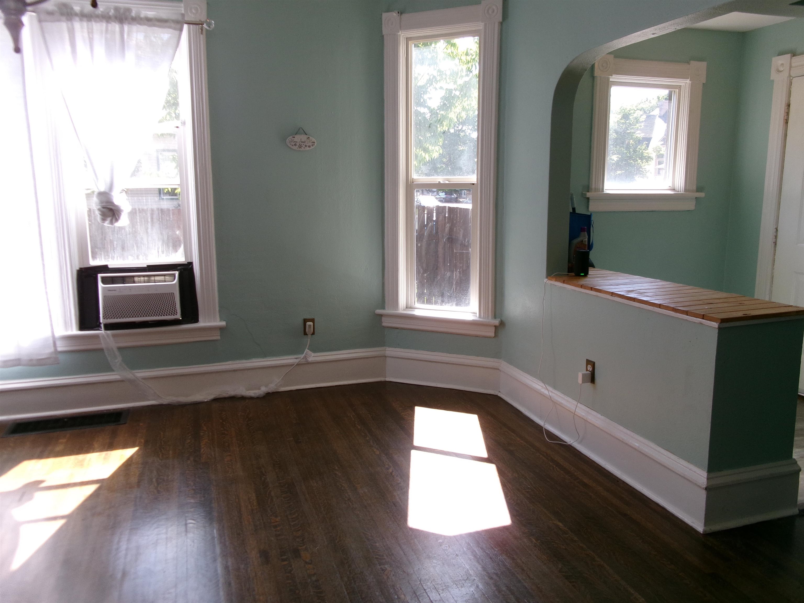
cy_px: 302
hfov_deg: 63.4
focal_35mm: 28
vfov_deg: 49.7
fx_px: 650
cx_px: 402
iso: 100
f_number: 3.9
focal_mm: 5.1
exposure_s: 1/90
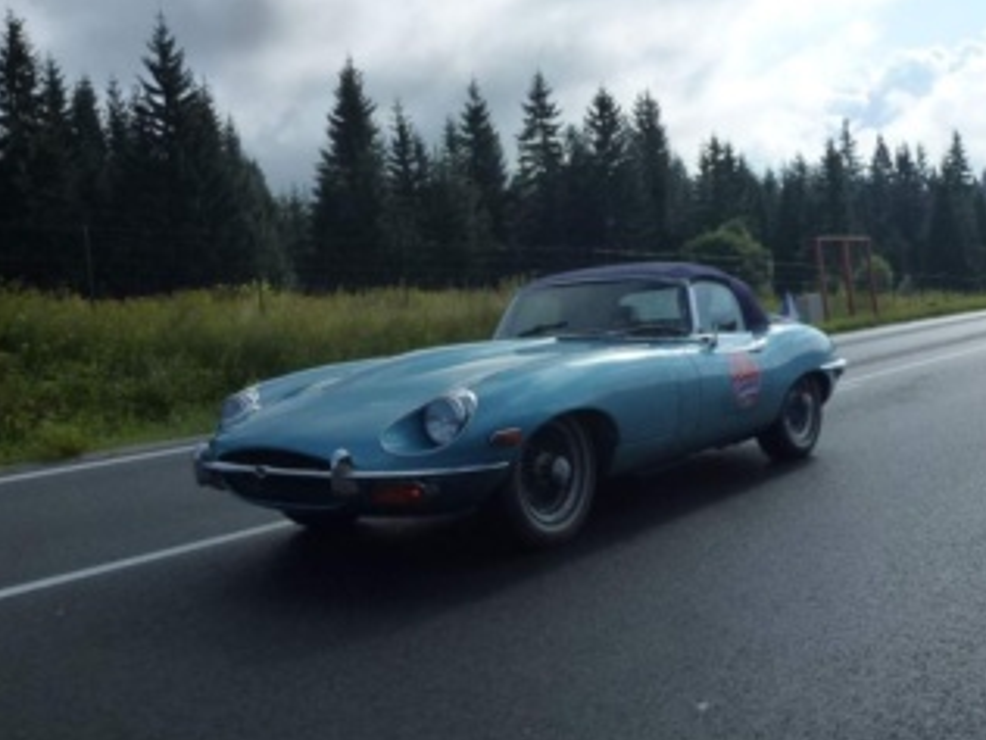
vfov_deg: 37.7
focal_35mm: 38
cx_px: 502
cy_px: 358
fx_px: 1082
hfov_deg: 49.0
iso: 160
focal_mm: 4.3
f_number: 4
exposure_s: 1/2000
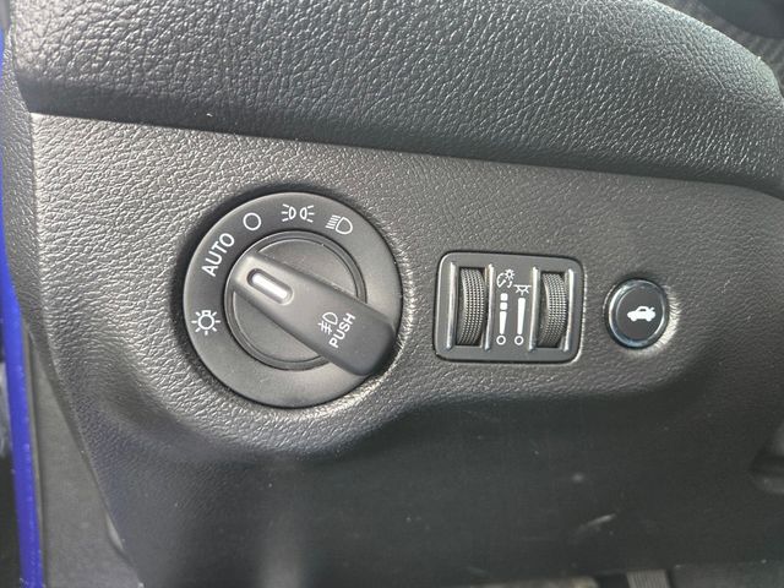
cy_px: 294
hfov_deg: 73.9
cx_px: 392
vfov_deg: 58.9
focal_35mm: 23
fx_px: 521
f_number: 1.8
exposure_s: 1/120
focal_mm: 5.4
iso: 200
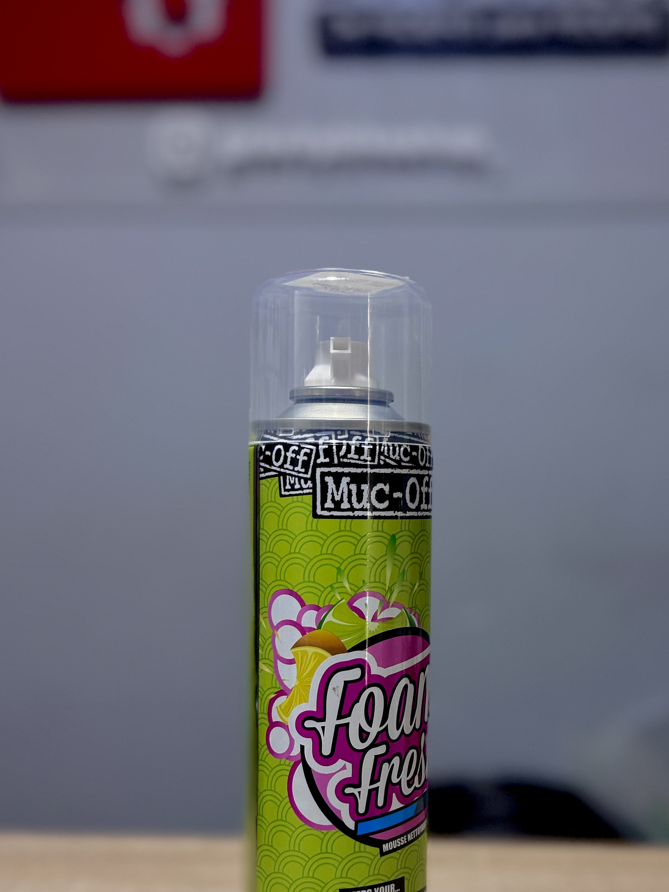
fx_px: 1134
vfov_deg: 42.7
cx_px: 441
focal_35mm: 44
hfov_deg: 32.6
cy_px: 548
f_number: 1.78
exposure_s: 1/60
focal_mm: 6.76
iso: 250
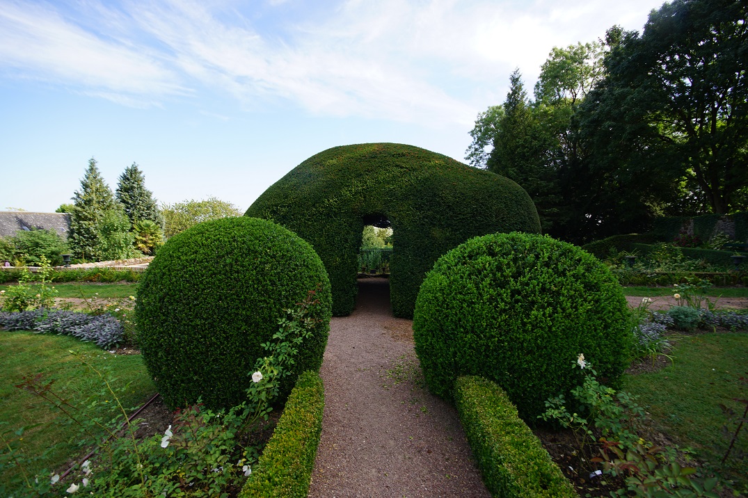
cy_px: 249
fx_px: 312
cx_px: 374
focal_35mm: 15
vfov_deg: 77.3
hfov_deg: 100.4
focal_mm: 10
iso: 100
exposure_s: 1/100
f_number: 6.3
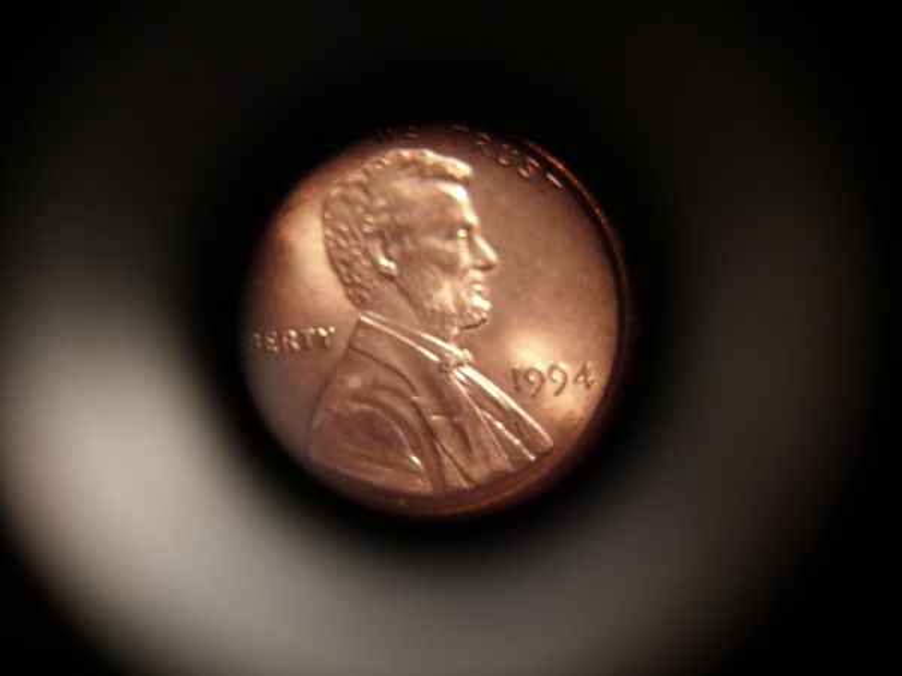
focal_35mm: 38
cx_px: 451
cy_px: 338
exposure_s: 1/60
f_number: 2.9
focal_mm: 6.3
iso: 100
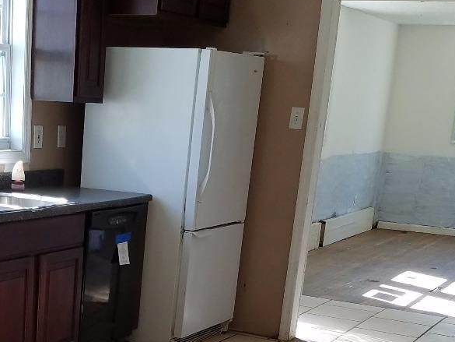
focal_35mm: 64
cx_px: 75
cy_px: 340
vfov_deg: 22.1
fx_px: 841
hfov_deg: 29.4
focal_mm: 4.2
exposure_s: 1/120
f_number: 1.7
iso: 64
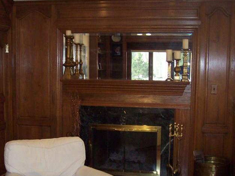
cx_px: 90
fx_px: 400
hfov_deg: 32.6
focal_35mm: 59
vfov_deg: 24.7
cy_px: 108
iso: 200
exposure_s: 1/64
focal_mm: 6
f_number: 2.7
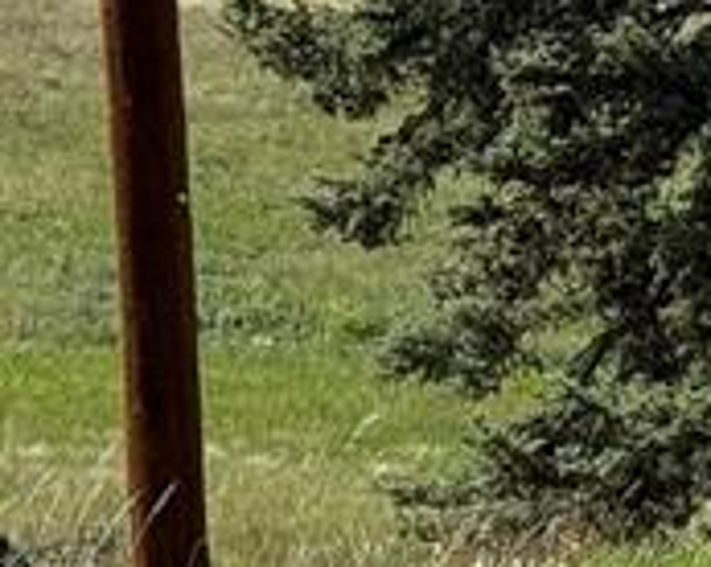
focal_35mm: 277
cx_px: 1940
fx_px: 5822
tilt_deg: -2.6
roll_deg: +0.0
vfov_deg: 5.6
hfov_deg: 6.5
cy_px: 23
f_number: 1.78
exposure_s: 1/3704
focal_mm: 6.76
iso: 64
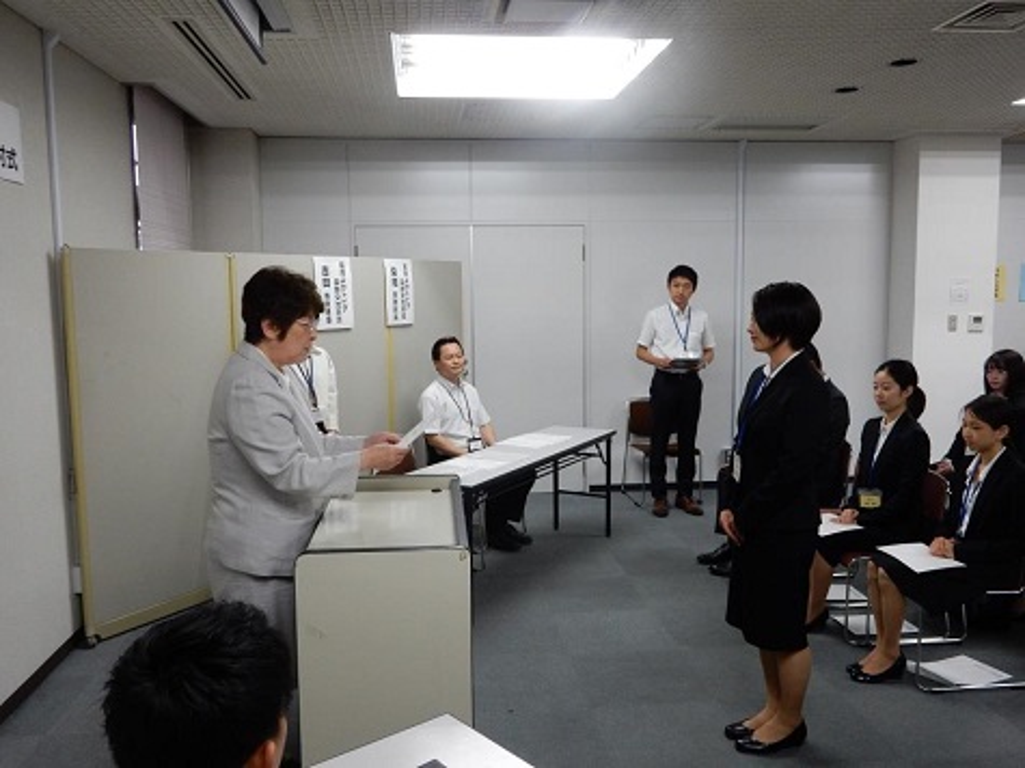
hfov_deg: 60.0
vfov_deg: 46.8
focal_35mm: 30
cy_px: 384
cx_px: 512
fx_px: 888
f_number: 4
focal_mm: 5.4
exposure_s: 1/30
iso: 250
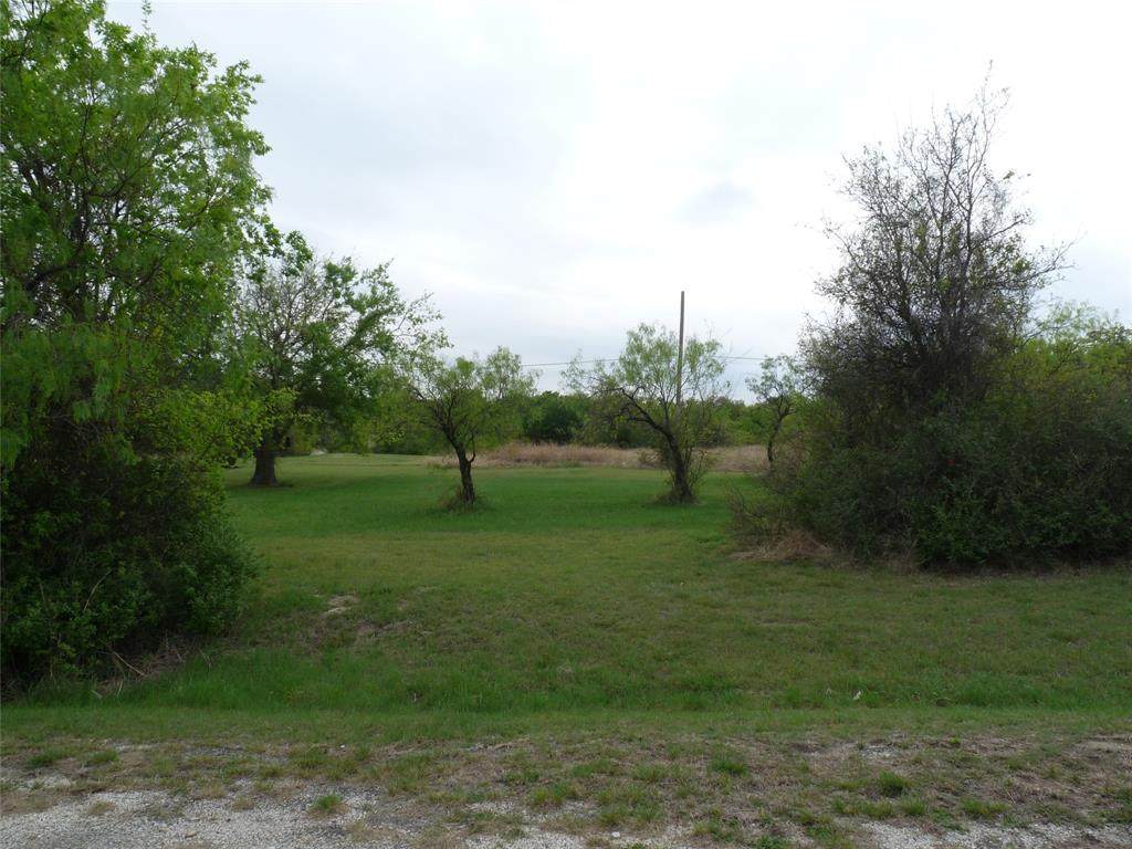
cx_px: 566
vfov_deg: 51.4
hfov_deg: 65.3
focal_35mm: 27
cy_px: 424
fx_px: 883
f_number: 5.6
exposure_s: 1/320
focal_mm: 4.8
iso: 100
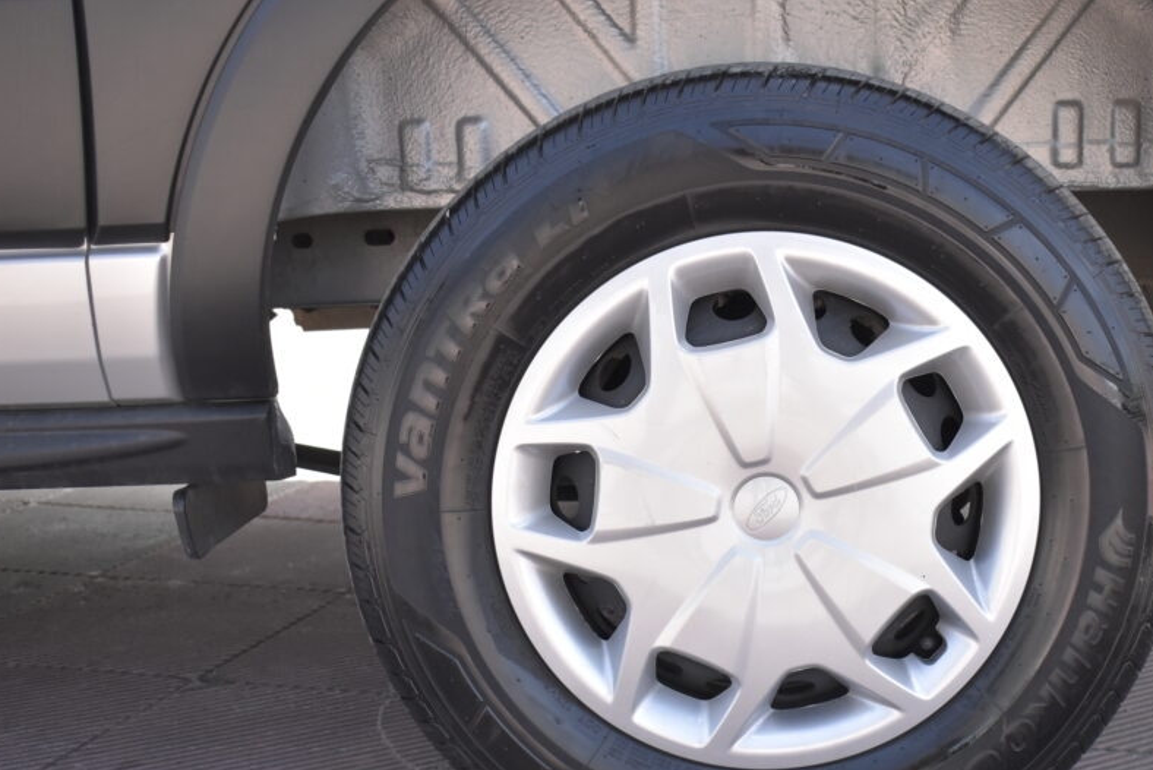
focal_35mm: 53
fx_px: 1687
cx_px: 730
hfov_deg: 37.5
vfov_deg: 25.6
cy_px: 476
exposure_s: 1/2000
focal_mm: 27
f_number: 4.5
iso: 1600
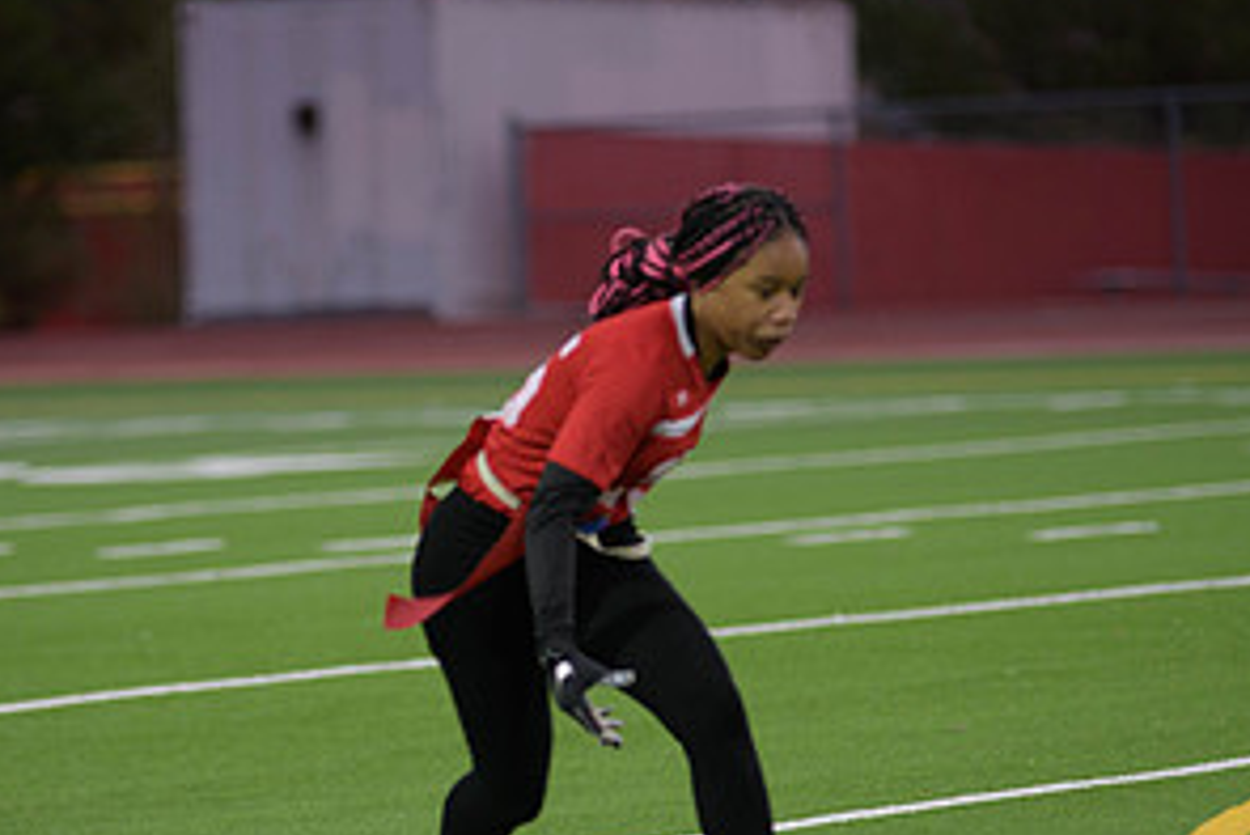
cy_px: 553
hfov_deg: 6.2
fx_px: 11602
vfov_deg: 4.1
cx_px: 500
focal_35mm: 334
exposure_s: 1/200
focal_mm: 170
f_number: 2.8
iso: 500
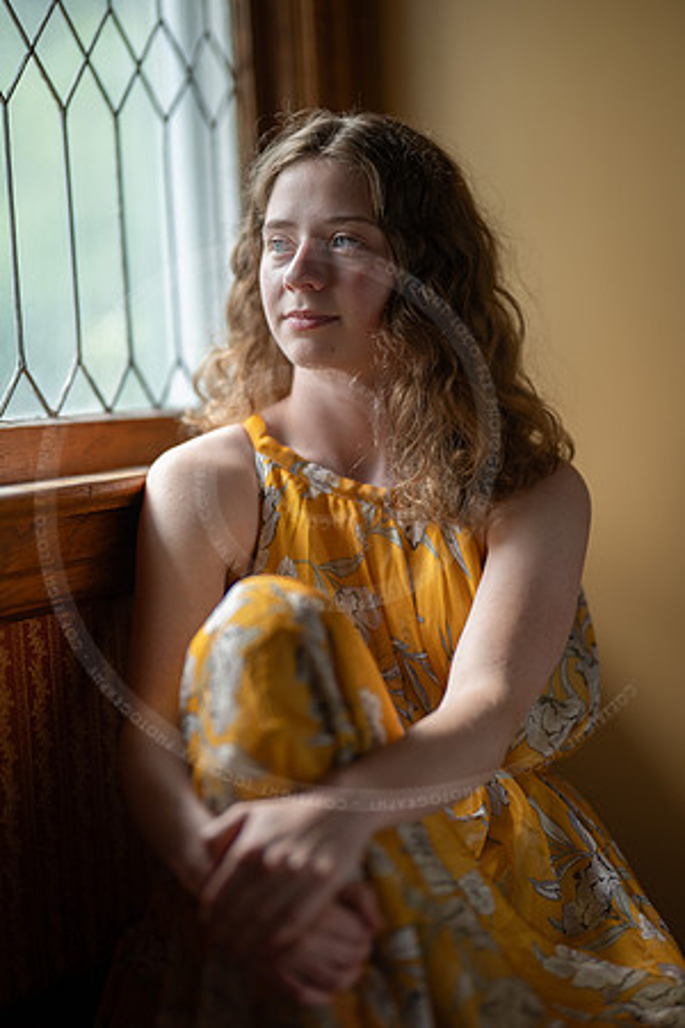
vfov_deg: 23.9
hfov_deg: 16.1
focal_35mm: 85
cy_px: 514
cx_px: 342
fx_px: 2426
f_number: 1.2
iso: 160
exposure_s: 1/320
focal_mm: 85
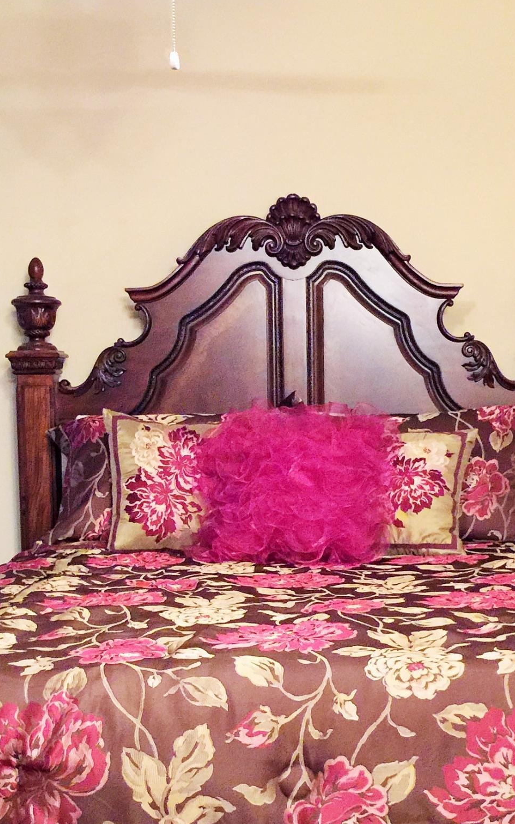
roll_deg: -0.4
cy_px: 529
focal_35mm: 60
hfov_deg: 21.6
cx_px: 287
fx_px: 1347
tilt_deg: -5.9
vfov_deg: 33.8
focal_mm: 4.15
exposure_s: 1/4
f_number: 2.2
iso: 100
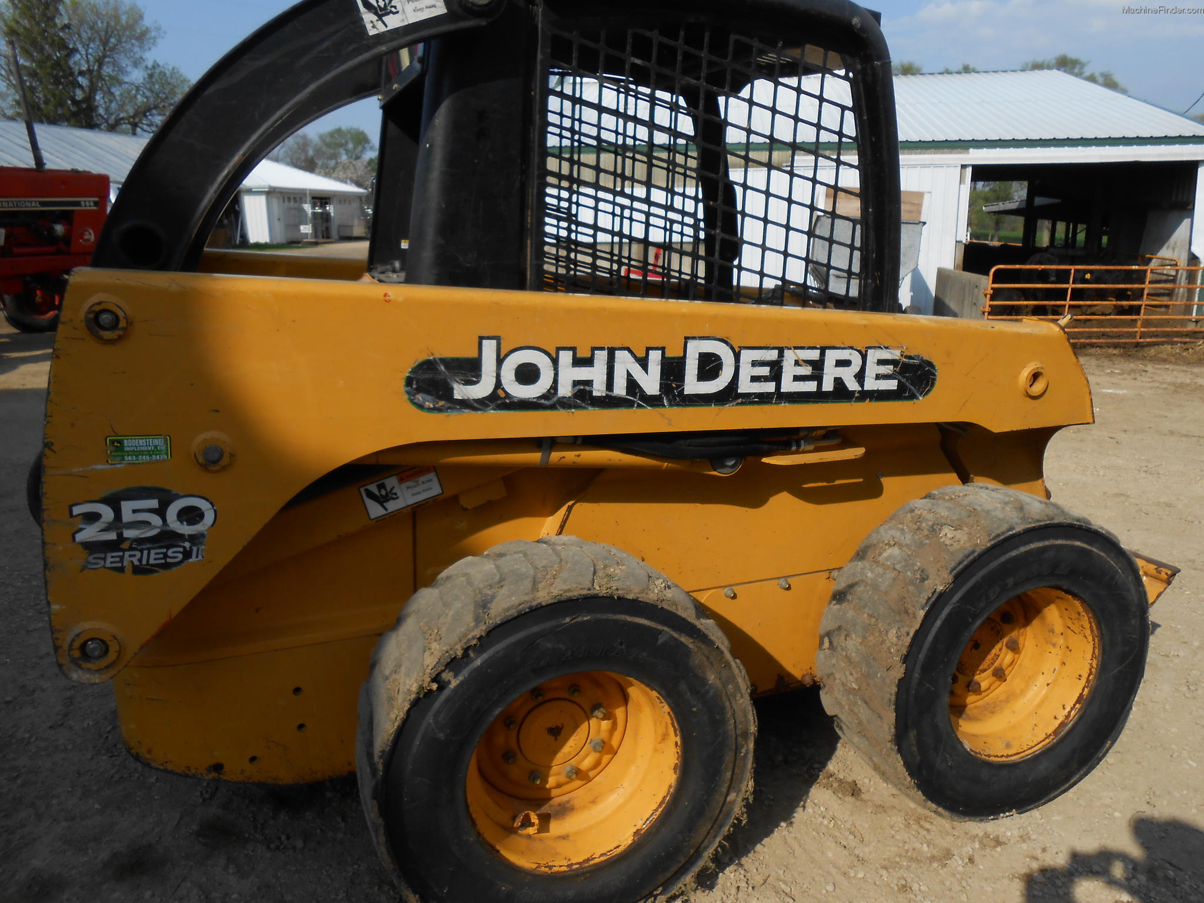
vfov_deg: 53.1
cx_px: 602
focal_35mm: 26
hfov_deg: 67.3
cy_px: 452
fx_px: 904
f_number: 3.5
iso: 80
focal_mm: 4.6
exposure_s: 1/1250
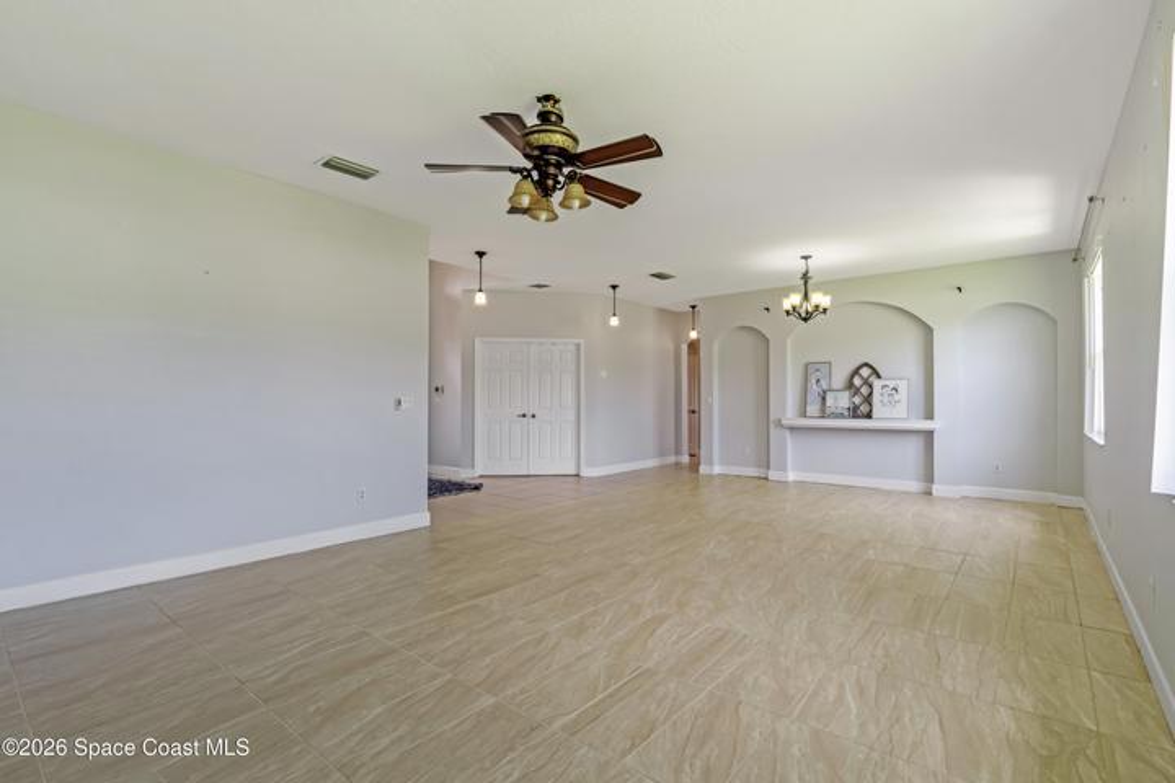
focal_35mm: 16
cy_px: 392
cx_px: 588
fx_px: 538
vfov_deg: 72.1
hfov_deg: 95.0
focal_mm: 11
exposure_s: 1/640
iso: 250
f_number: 9
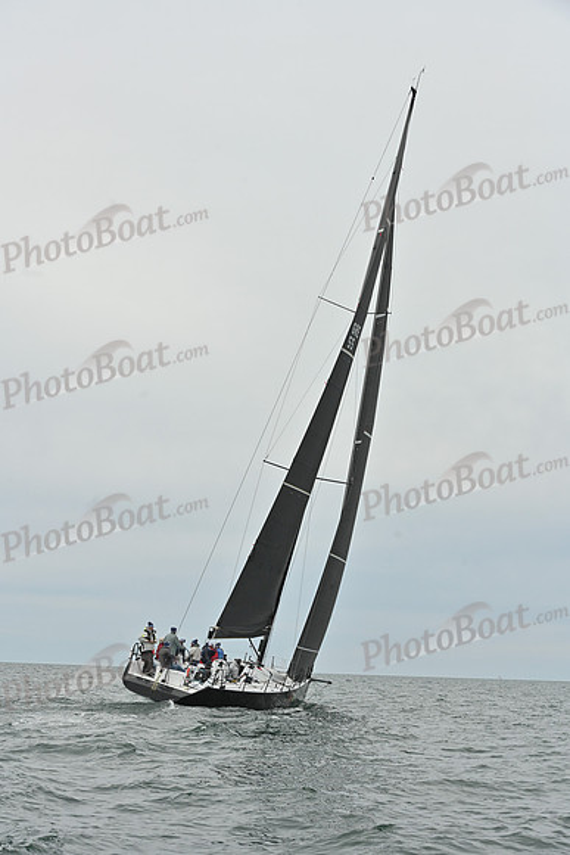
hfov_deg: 19.5
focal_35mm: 70
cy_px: 428
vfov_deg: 28.8
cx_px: 285
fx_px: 1661
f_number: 8
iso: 320
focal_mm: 70
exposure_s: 1/1250
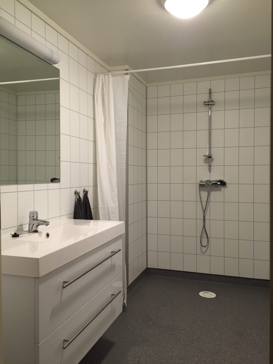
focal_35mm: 29
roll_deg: +0.6
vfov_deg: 61.7
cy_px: 182
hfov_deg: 48.2
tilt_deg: -1.1
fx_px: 305
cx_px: 136
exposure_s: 1/33
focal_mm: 4.15
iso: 125
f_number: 2.2
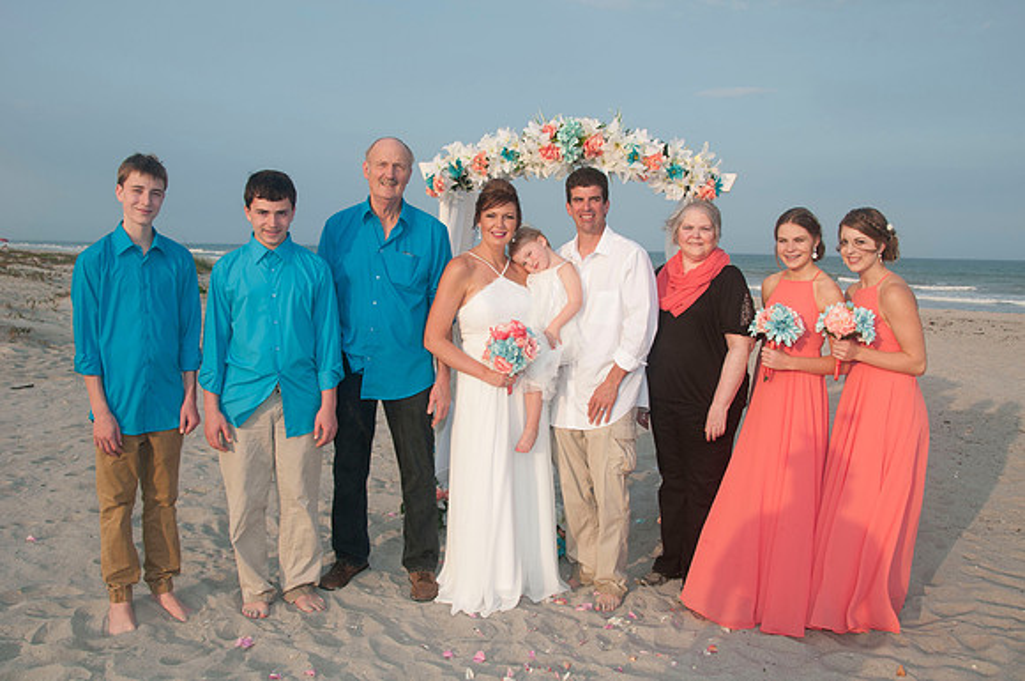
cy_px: 340
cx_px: 512
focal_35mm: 33
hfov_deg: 57.3
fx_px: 938
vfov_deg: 39.9
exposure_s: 1/250
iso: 100
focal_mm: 22
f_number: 7.1
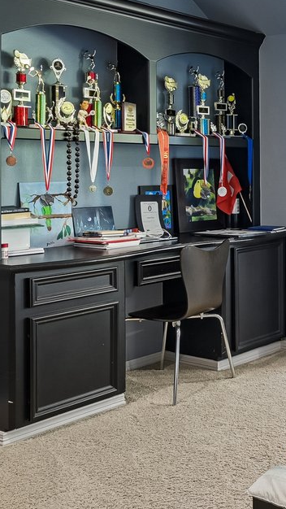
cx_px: 422
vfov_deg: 42.3
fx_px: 647
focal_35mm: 48
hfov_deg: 21.2
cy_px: 166
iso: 400
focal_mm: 14
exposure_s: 1/5
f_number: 8
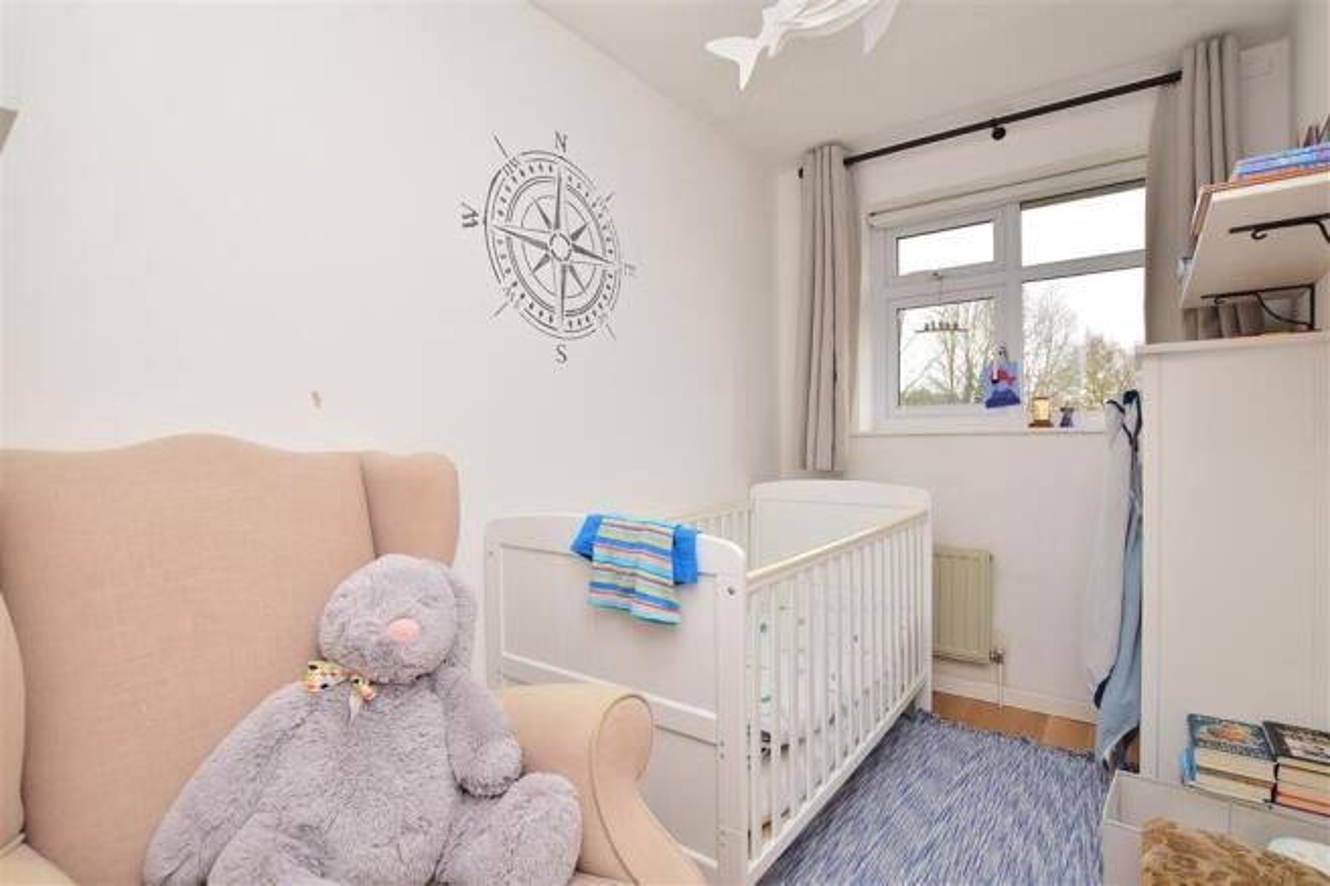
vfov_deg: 77.3
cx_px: 665
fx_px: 554
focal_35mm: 15
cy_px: 443
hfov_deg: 100.4
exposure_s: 1/160
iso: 200
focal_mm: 10
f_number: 6.3
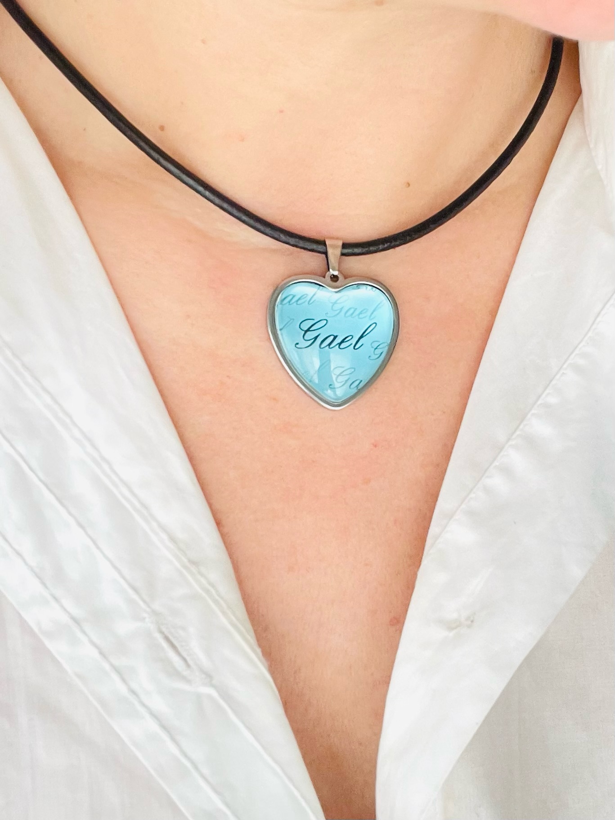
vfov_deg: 60.0
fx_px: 711
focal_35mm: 30
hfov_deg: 46.8
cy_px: 410
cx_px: 308
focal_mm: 2.71
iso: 200
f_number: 2.2
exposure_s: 1/60
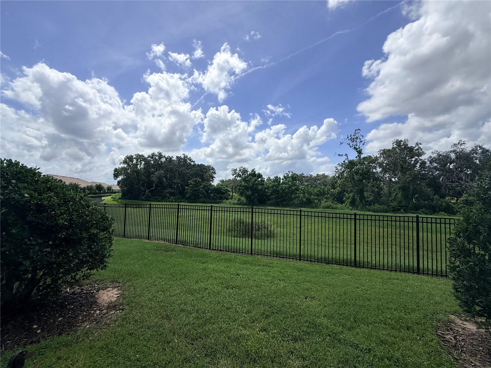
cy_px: 184
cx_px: 246
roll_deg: +0.0
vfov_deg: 85.7
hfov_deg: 102.1
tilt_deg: +1.6
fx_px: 199
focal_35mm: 14
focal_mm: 2.22
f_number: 2.2
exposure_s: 1/4762
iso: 64
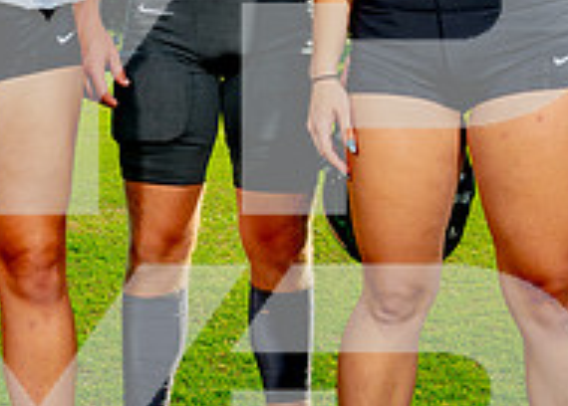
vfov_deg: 14.9
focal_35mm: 95
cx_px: 182
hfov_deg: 20.9
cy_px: 38
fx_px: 1534
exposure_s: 1/125
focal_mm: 27
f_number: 9
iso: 100
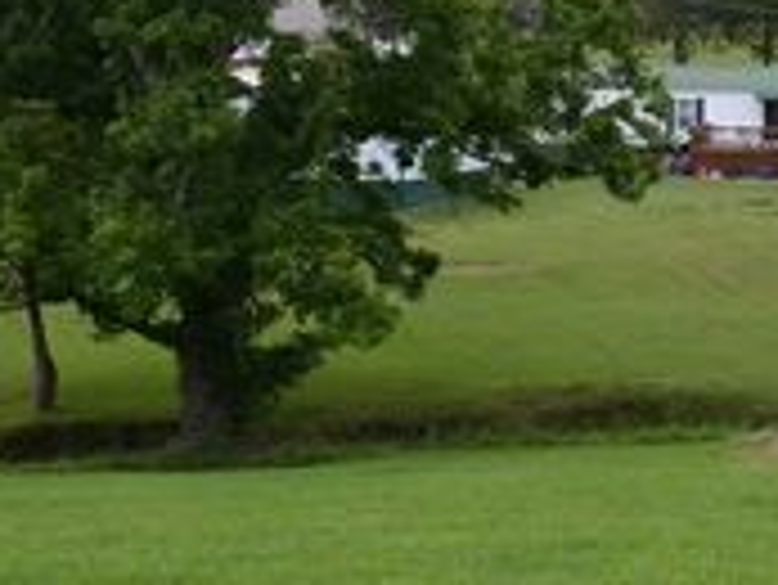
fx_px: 1687
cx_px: 895
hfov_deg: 24.0
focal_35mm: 75
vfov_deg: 19.7
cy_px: 286
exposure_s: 1/160
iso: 200
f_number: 6.3
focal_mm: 18
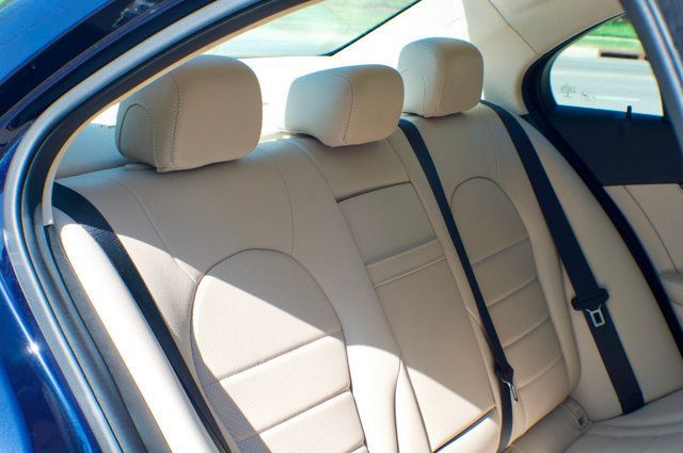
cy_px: 226
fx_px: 1421
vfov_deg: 18.1
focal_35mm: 75
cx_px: 342
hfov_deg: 27.0
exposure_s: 1/320
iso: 500
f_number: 9
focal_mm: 50
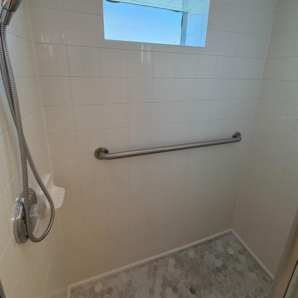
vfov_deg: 82.8
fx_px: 166
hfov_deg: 84.0
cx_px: 152
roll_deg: -1.4
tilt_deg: -15.5
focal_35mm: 17
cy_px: 117
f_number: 2.2
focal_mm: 2.22
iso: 200
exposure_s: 1/120
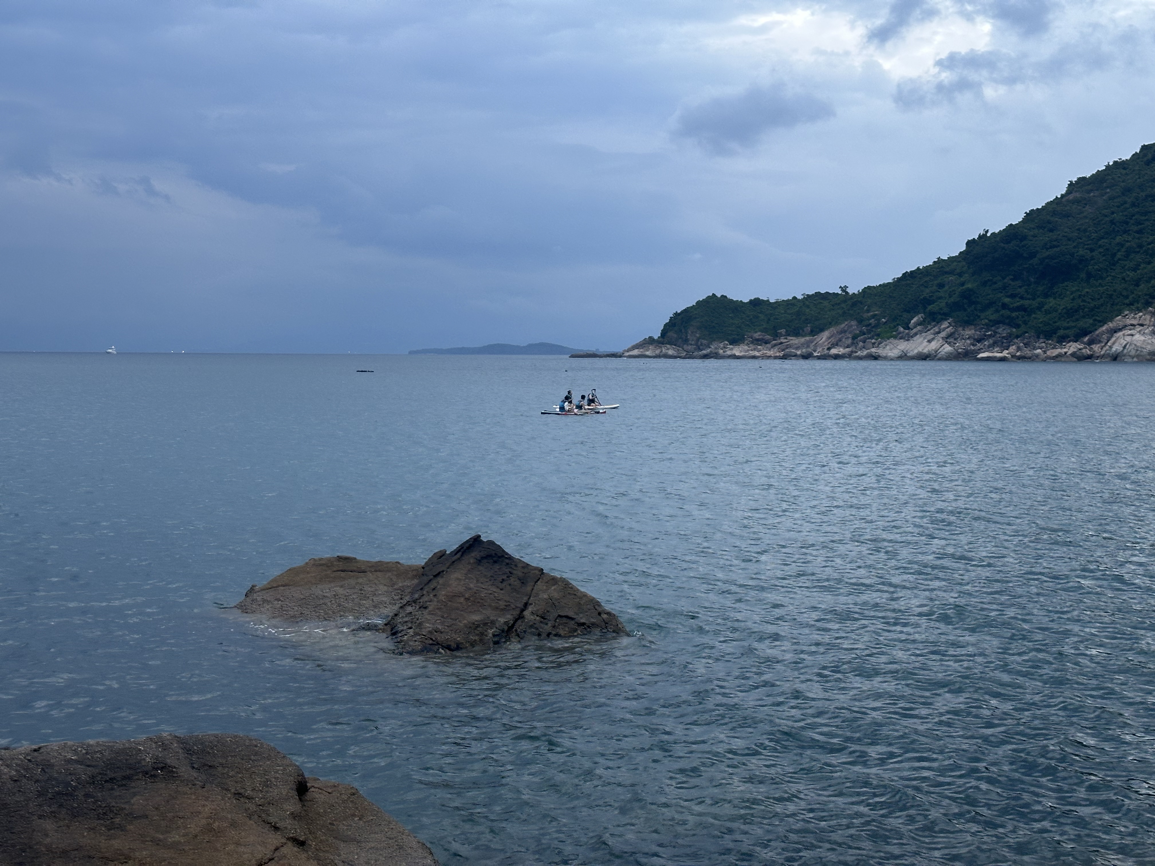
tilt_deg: -2.7
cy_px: 433
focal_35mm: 48
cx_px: 578
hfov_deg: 39.7
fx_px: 1602
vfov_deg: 30.3
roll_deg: -0.6
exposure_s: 1/50
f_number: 1.78
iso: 80
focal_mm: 6.86
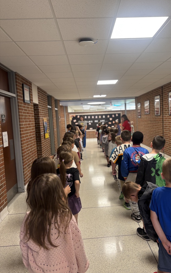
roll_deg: +2.7
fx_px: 209
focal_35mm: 28
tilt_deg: -5.4
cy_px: 138
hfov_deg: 44.3
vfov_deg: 66.5
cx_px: 104
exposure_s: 1/60
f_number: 1.6
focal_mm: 5.96
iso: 100
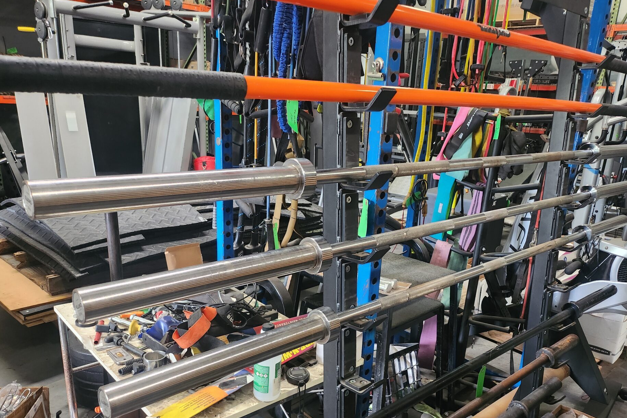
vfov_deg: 46.1
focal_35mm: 28
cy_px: 250
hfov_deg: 65.4
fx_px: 488
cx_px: 340
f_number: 1.8
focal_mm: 5
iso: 640
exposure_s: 1/40
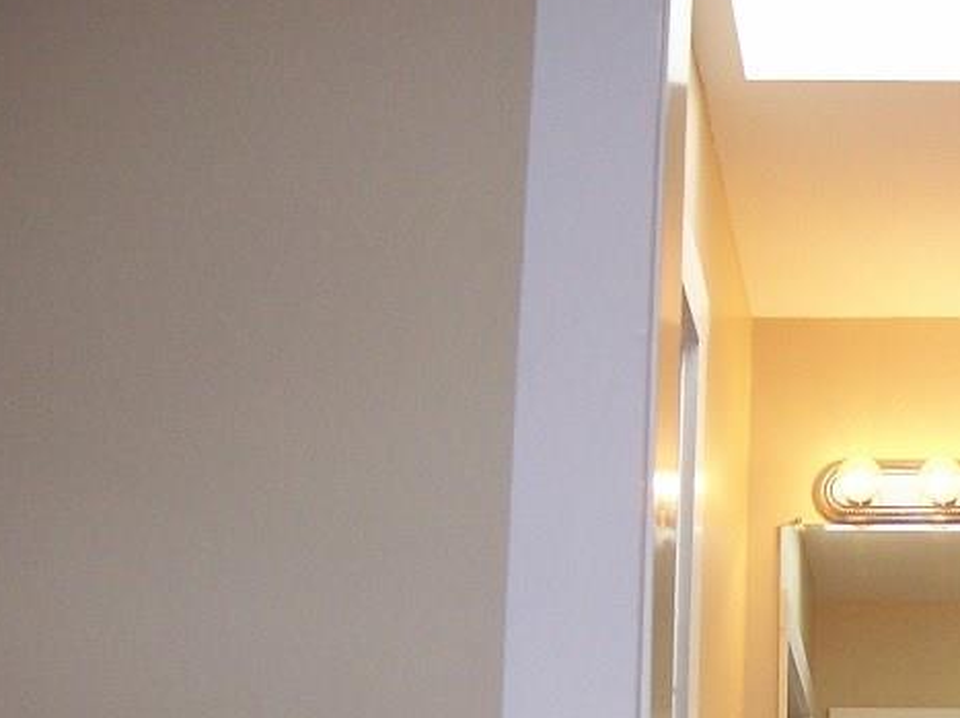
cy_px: 623
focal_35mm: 79
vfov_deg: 18.4
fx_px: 2188
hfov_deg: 23.6
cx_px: 974
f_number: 2.7
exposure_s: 1/89.4
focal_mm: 6
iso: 140
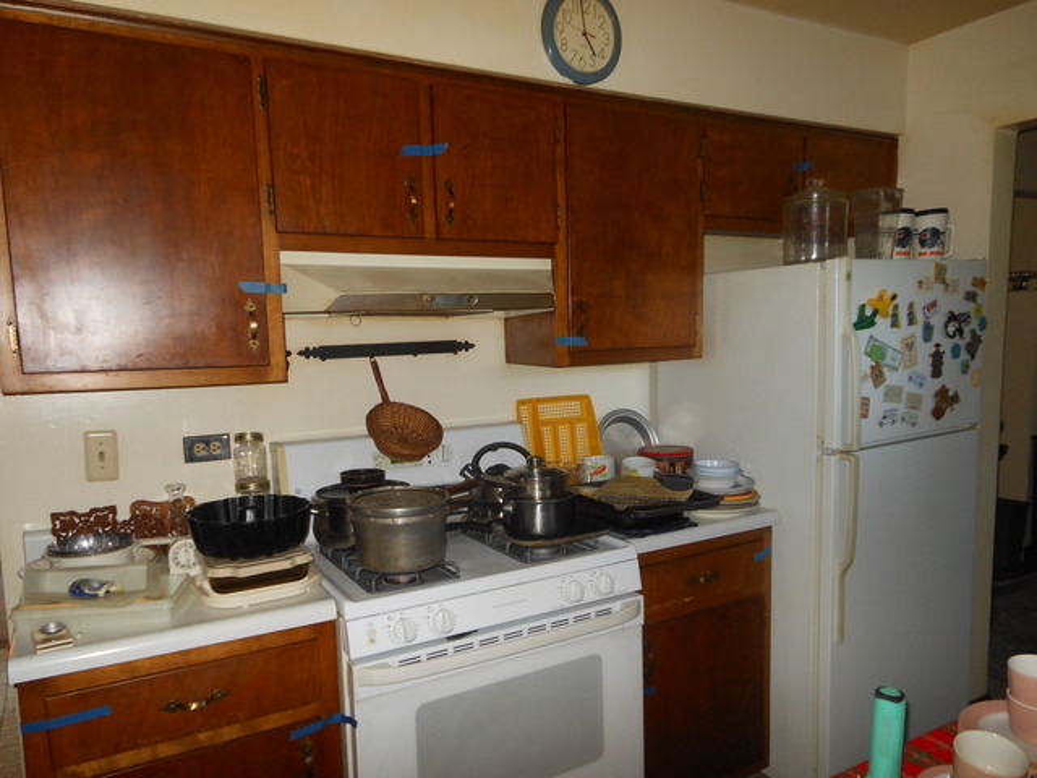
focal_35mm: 25
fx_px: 749
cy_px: 389
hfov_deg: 69.4
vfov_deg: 54.9
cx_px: 518
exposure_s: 1/25
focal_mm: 4.5
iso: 200
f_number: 3.2
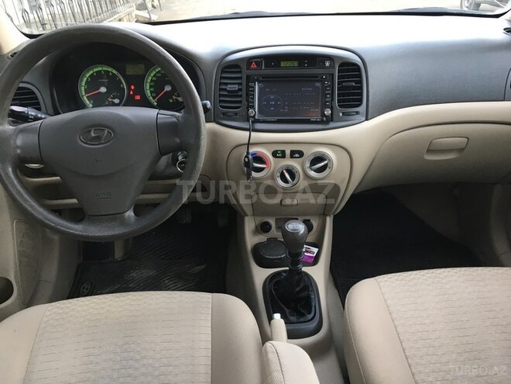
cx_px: 256
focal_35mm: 29
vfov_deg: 48.2
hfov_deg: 61.7
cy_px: 192
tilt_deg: -27.4
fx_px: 428
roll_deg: +5.6
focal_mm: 4.15
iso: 32
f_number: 2.2
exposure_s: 1/33
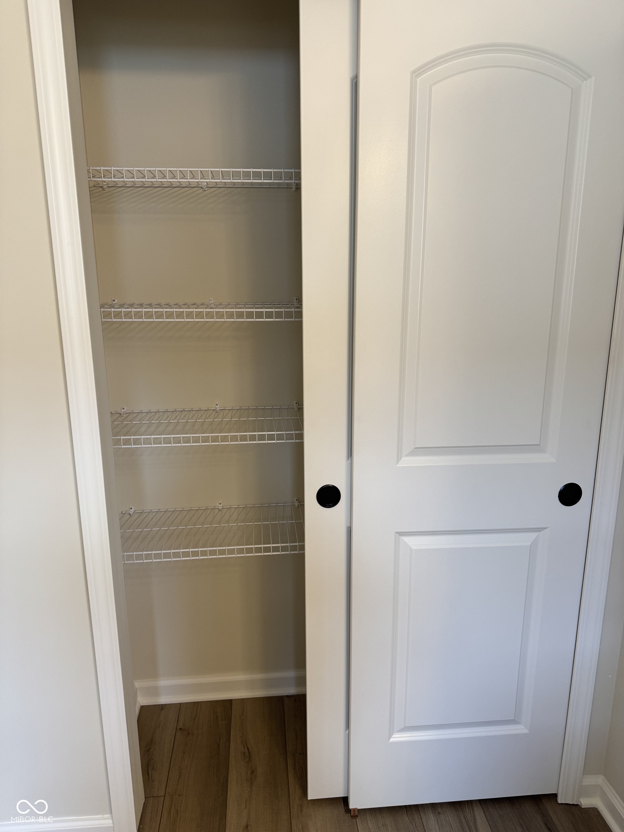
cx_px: 312
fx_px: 577
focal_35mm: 24
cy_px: 416
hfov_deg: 56.8
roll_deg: +1.2
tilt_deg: -12.8
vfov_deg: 71.6
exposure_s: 1/120
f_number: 1.78
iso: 125
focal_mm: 6.76
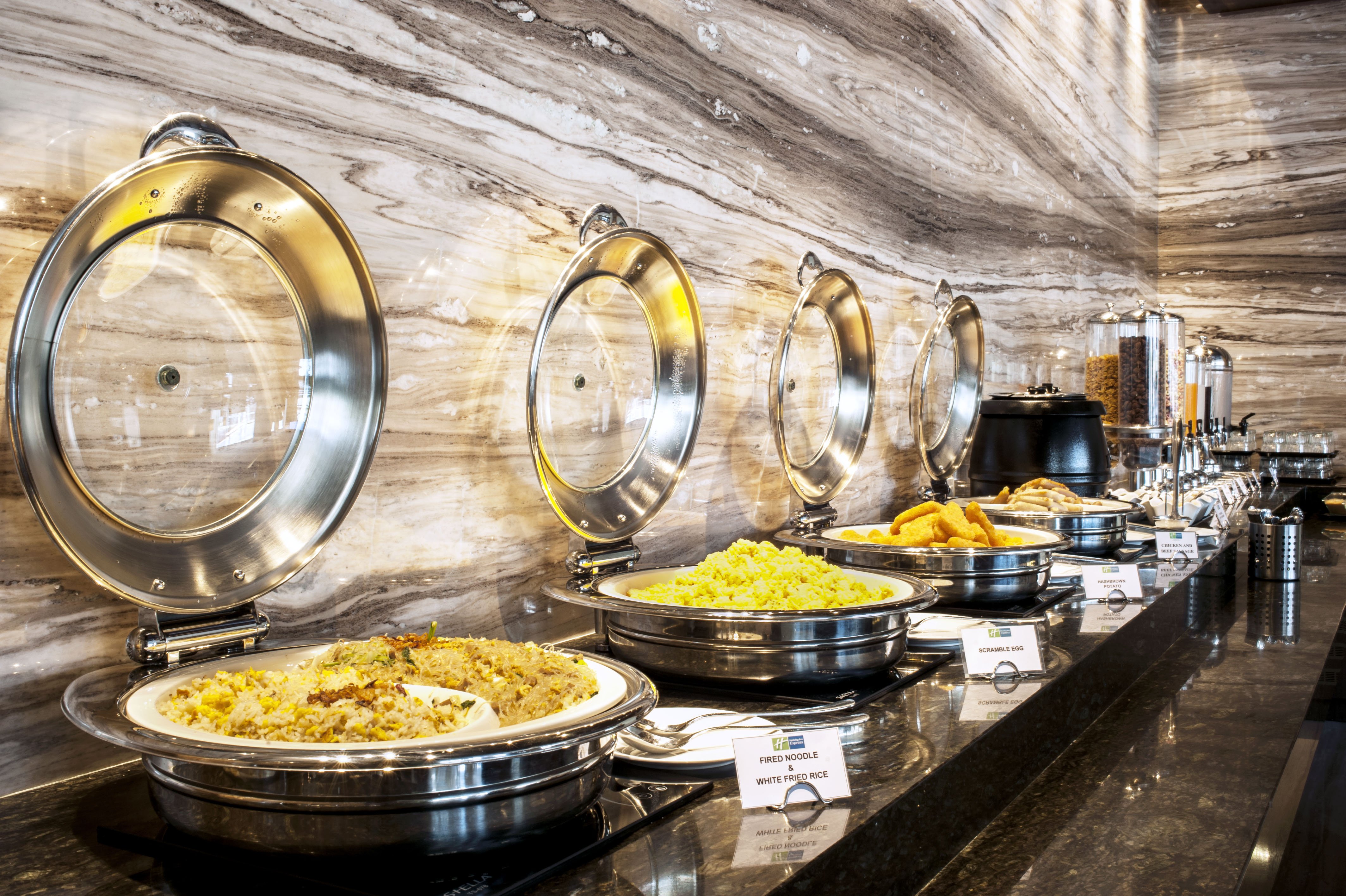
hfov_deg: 54.5
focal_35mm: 35
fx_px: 1308
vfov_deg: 37.8
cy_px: 448
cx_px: 673
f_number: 20
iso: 200
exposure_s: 4
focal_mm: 35
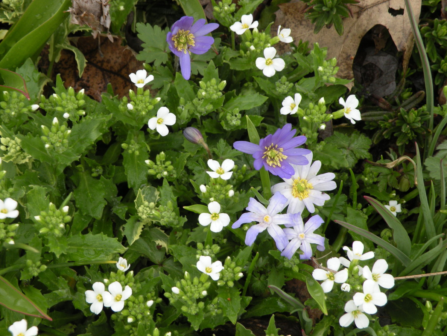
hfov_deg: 19.3
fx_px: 1317
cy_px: 167
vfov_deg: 14.5
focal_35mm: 102
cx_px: 222
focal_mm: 17.9
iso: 74
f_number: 4
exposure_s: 1/59.6
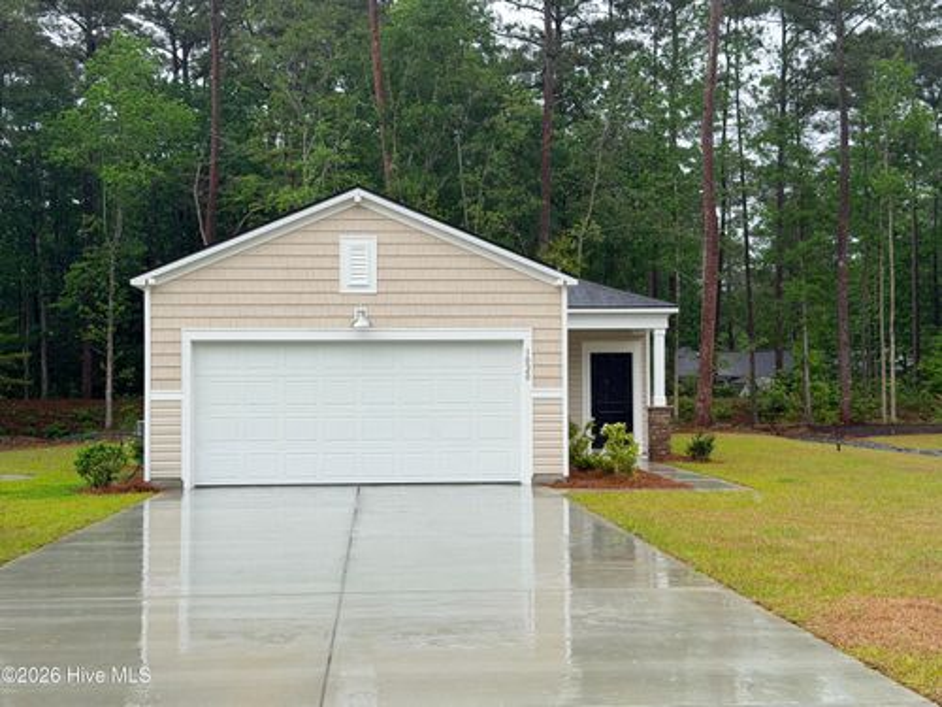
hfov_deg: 39.7
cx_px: 471
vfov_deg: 30.3
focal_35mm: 48
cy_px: 354
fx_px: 1306
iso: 64
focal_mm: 6.76
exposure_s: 1/1429
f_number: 1.78
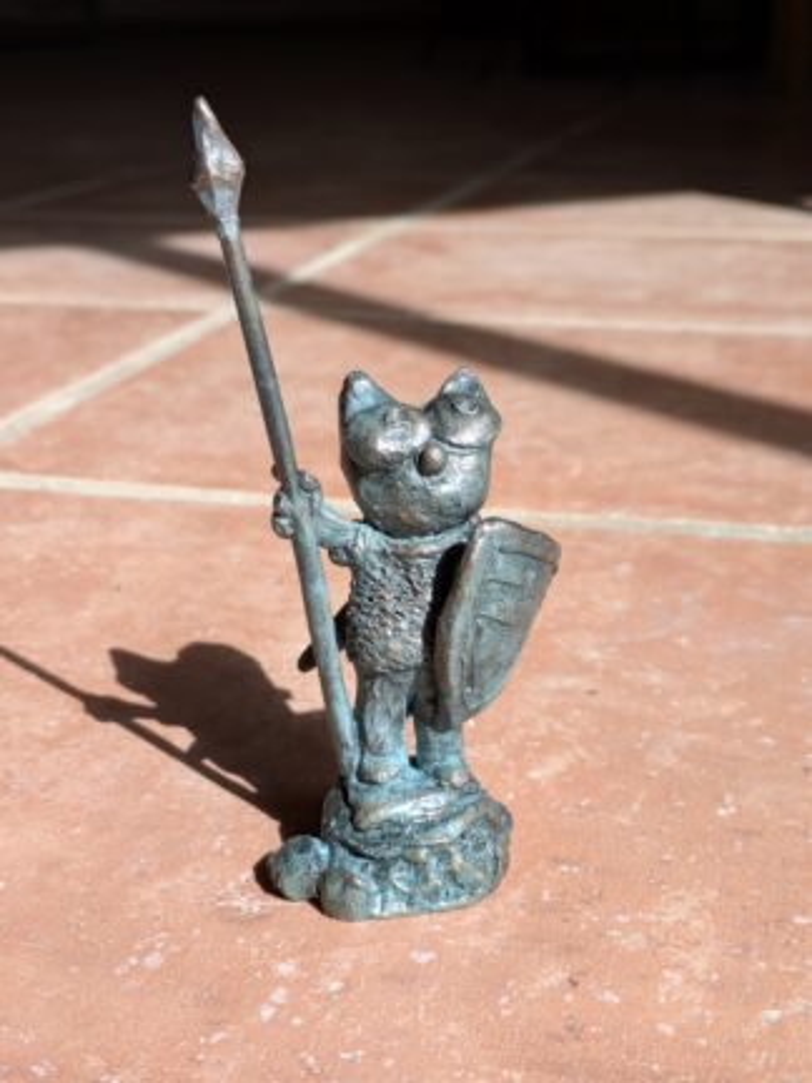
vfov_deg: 37.5
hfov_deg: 28.6
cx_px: 406
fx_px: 1595
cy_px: 542
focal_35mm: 51
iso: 46
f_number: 1.89
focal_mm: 5.43
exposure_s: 1/637
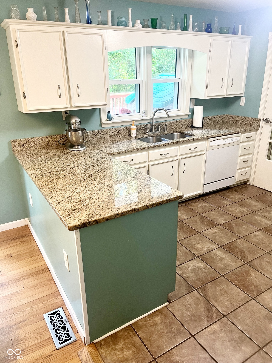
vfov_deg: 67.3
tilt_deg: -22.1
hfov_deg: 53.1
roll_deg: +1.2
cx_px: 136
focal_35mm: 26
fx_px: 272
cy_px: 182
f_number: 1.6
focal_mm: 5.1
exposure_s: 1/60
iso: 160
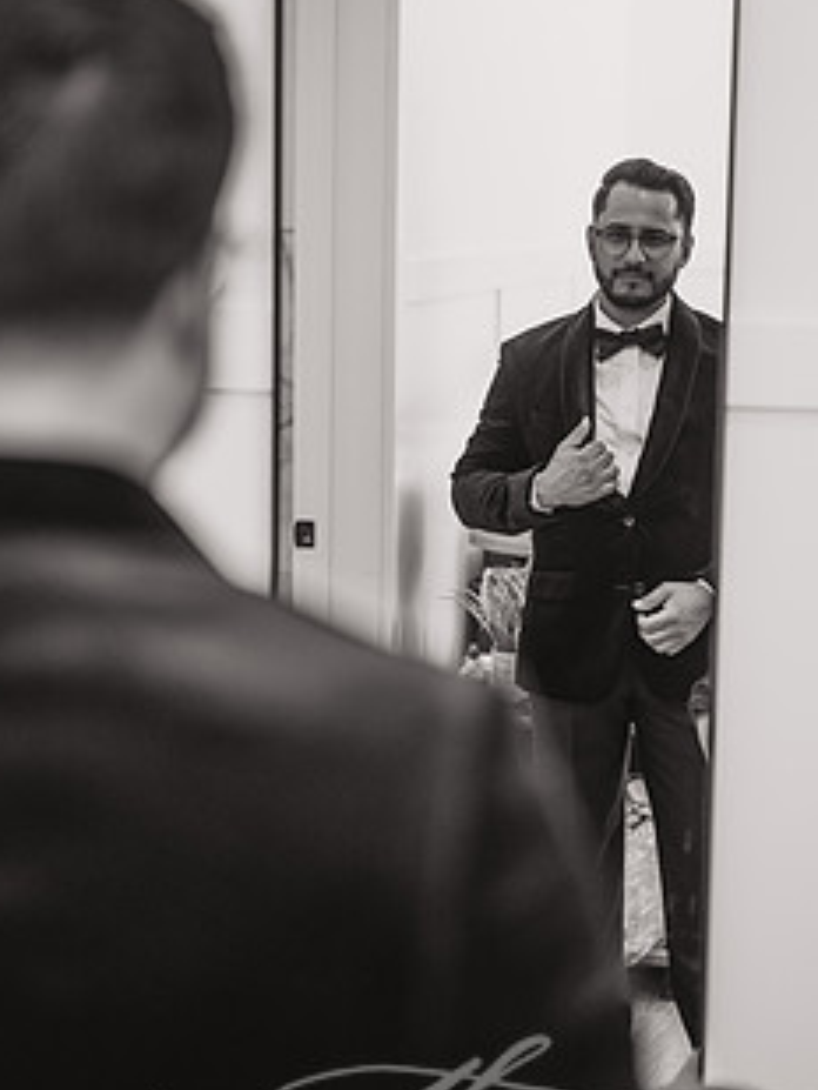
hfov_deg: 21.0
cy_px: 490
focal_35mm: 70
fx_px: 2204
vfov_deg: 27.8
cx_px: 446
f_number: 2
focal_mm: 50
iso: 250
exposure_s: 1/125
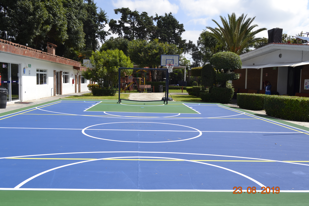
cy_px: 103
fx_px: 283
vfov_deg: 40.0
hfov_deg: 57.2
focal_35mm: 33
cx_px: 154
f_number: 8
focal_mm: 22
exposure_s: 1/250
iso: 100
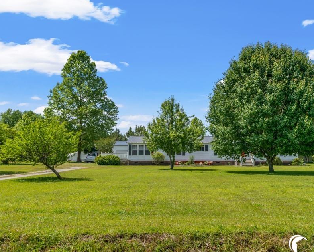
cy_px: 126
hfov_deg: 45.7
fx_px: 372
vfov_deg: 37.4
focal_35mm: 40
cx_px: 177
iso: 320
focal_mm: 35
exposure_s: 1/1250
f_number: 8
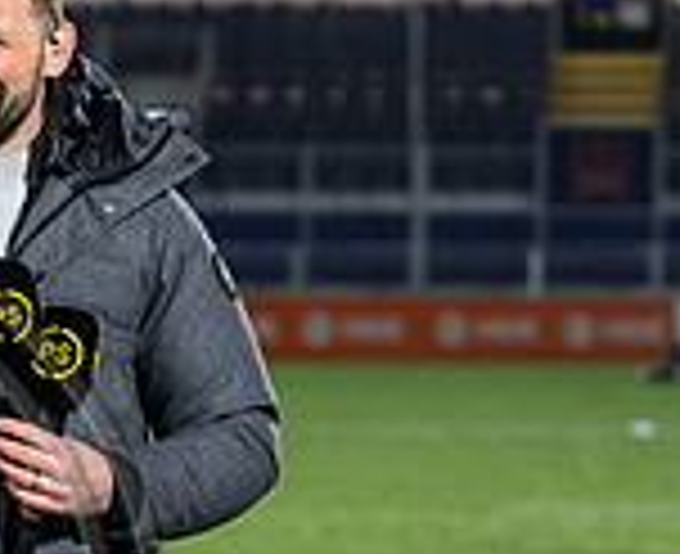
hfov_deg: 4.8
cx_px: -284
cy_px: 585
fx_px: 8027
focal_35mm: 396
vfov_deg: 3.9
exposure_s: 1/640
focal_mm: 84
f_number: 3.2
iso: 1600
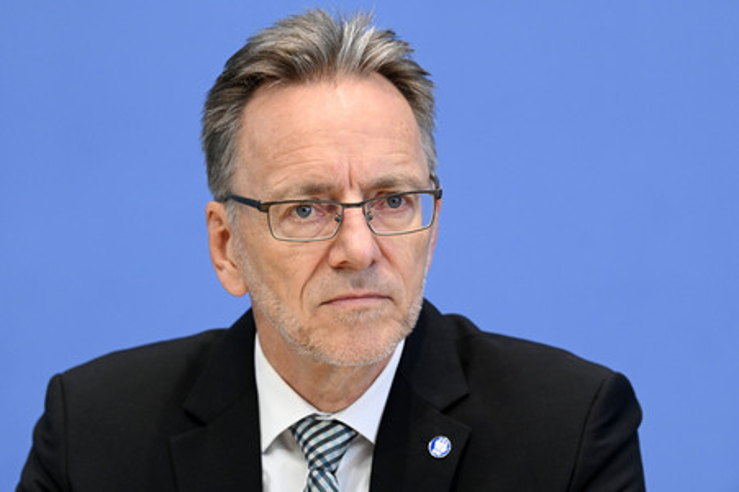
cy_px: 246
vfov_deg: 8.1
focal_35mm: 170
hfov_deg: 12.1
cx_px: 370
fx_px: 3487
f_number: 5.6
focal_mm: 170
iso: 5000
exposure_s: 1/500
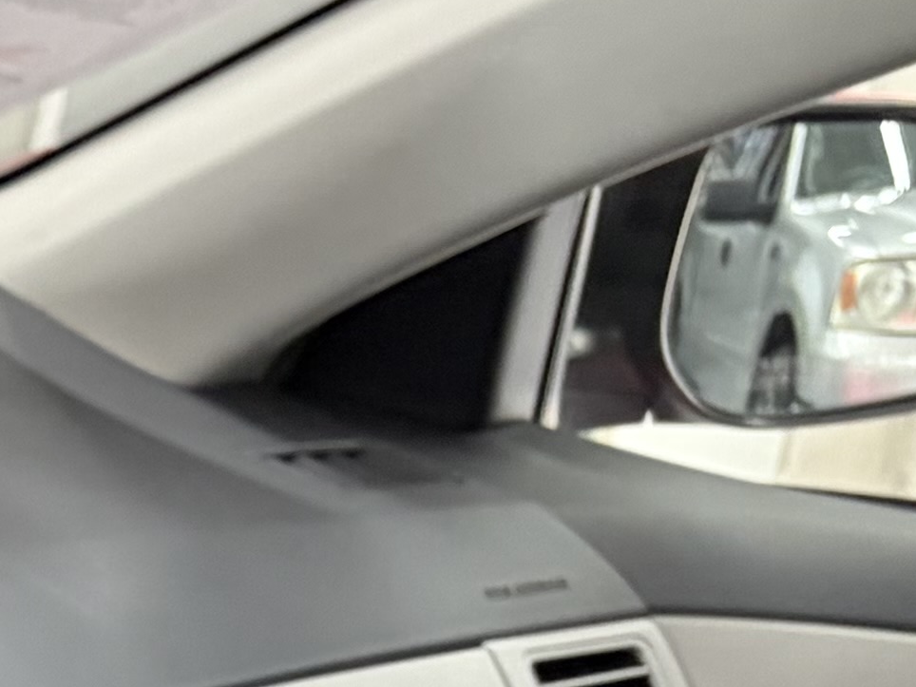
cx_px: -1133
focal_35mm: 154
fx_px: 4075
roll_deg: -4.1
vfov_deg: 9.4
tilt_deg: -21.7
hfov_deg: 11.2
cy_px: 1036
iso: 250
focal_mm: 5.96
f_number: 1.6
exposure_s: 1/60
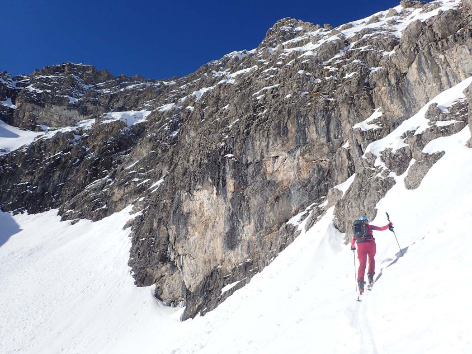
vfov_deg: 54.9
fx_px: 341
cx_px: 236
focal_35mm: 25
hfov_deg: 69.4
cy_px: 177
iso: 200
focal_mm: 4.5
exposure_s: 1/640
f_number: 8
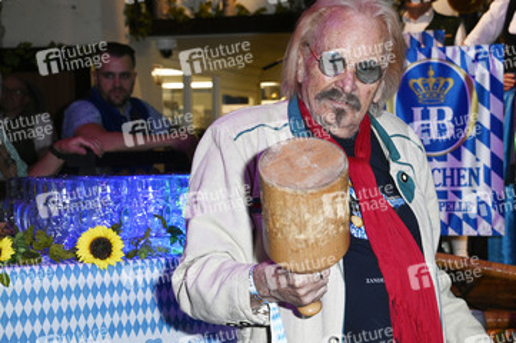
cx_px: 321
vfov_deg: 19.4
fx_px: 1002
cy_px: 166
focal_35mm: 70
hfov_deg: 28.8
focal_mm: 56
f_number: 5.6
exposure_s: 1/200
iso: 2000
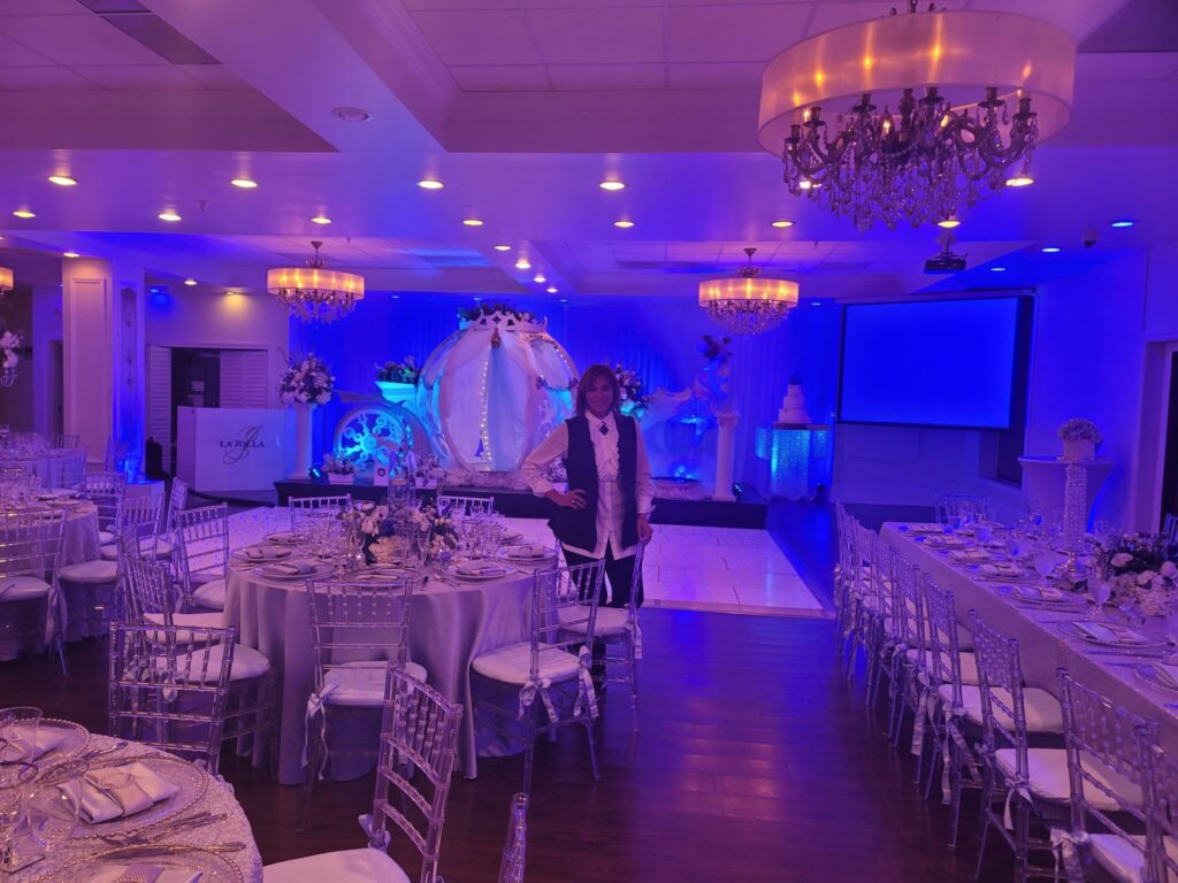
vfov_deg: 54.9
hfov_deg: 69.4
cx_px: 589
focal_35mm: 25
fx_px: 851
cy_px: 442
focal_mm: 7
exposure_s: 1/39
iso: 250
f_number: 1.8
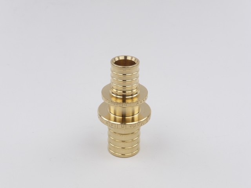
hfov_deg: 34.9
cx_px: 126
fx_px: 399
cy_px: 94
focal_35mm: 55
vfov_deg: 26.6
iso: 100
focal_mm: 9.3
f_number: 4.3
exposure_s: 1/640
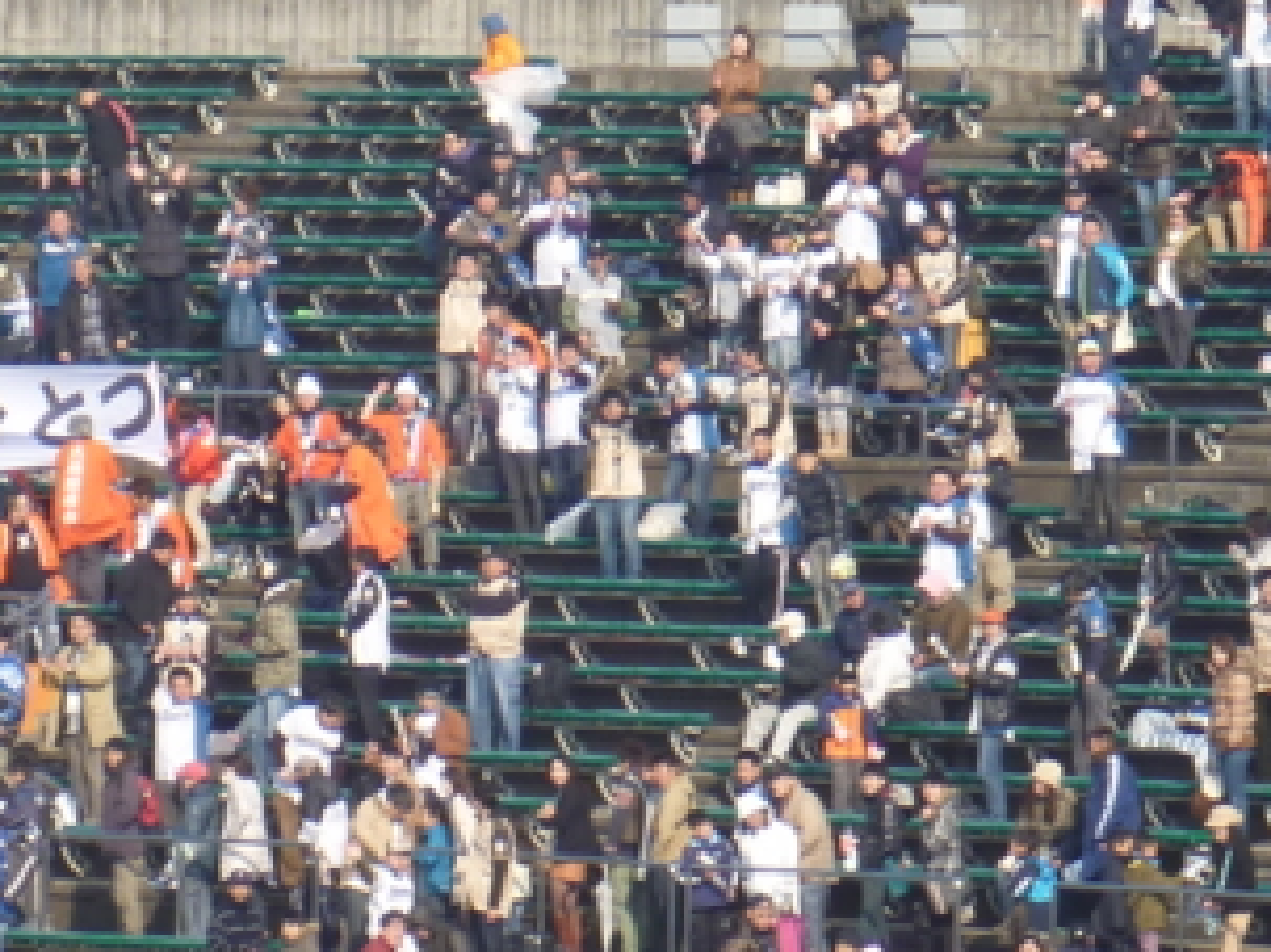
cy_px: 419
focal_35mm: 450
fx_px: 16516
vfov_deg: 3.3
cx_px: 386
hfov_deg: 4.4
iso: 80
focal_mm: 25.2
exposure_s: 1/200
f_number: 5.9
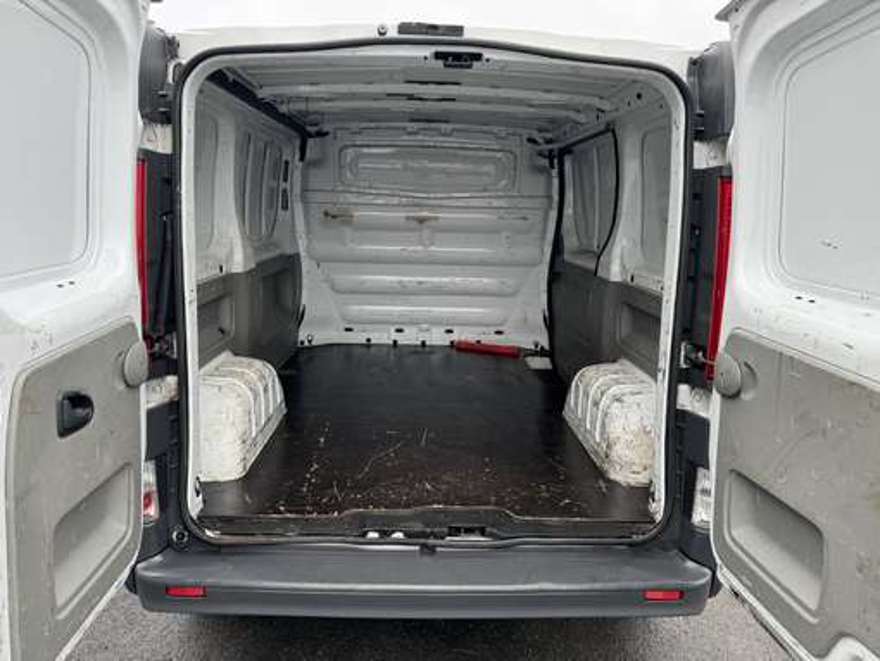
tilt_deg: -12.4
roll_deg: -0.6
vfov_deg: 56.9
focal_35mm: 24
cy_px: 330
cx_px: 440
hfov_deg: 71.6
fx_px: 610
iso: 64
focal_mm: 6.86
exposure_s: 1/198
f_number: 1.78
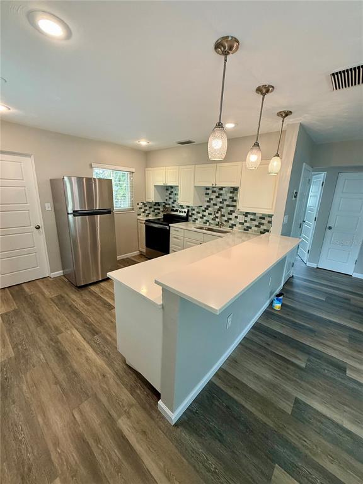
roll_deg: -3.1
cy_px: 242
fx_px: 196
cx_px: 182
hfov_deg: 85.7
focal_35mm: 14
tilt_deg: -13.9
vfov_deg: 102.1
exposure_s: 1/120
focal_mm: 2.22
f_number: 2.2
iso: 250
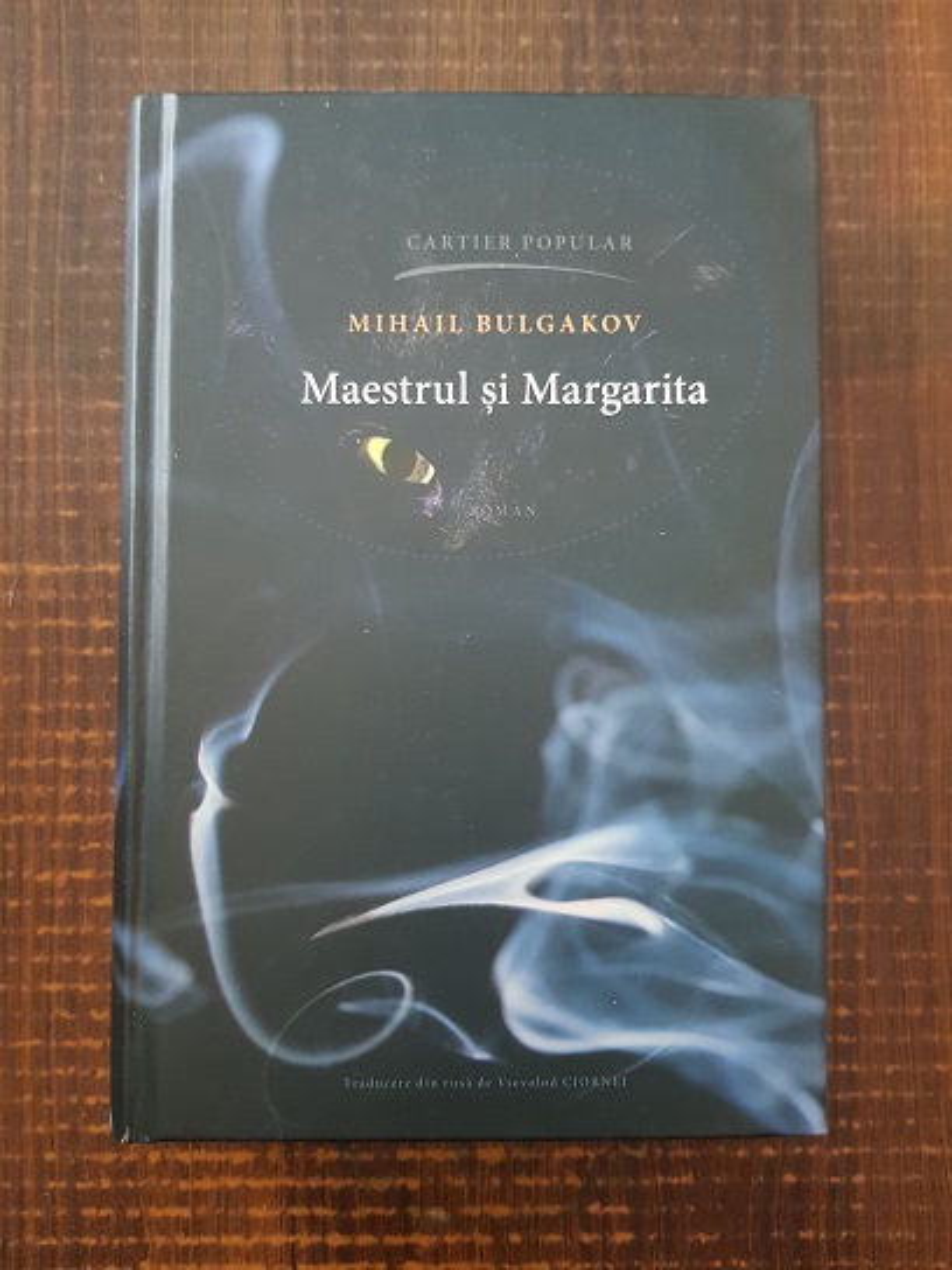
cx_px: 476
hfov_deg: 53.1
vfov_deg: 67.3
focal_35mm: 26
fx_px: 953
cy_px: 635
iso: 320
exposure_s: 1/10
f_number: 1.7
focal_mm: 4.3
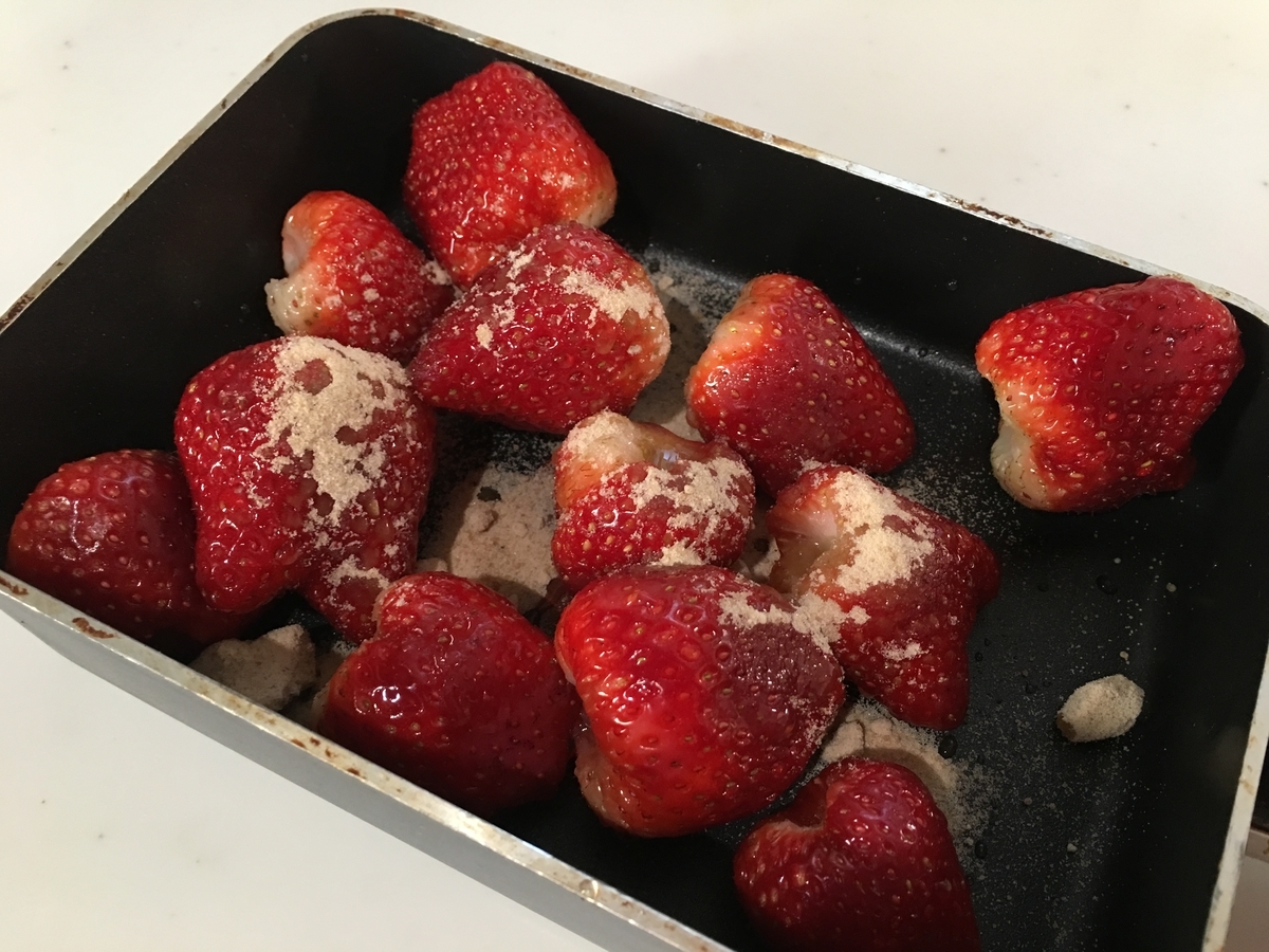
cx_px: 634
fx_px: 1063
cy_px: 476
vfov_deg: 48.2
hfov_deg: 61.7
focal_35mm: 29
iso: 80
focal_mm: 4.15
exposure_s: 1/10
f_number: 2.2
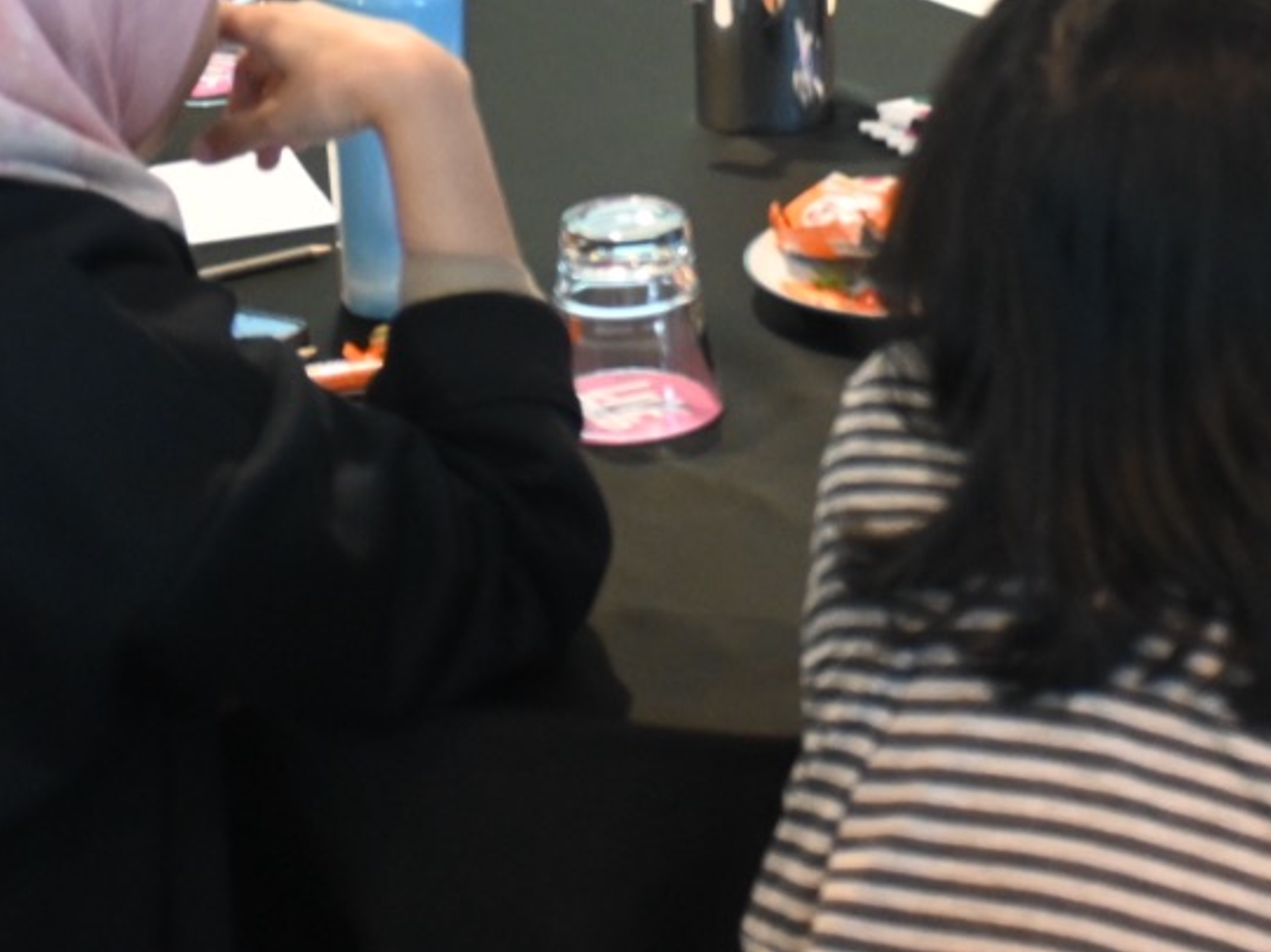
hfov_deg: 17.9
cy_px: -279
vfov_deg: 13.4
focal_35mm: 106
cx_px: 1341
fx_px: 3906
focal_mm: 25
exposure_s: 1/40
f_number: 4.2
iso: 1800
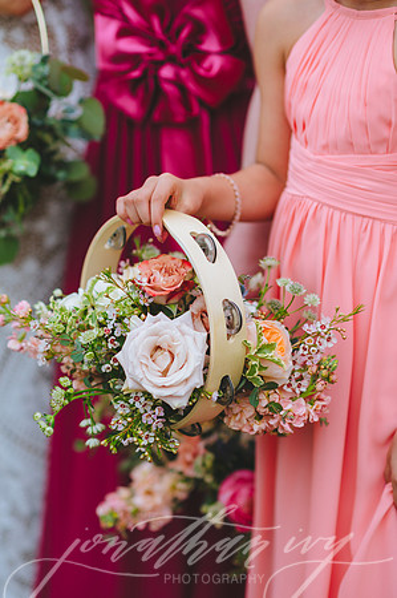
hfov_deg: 16.0
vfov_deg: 23.9
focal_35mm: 85
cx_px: 198
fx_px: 1409
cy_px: 299
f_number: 2.2
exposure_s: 1/2000
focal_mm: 85
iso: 200
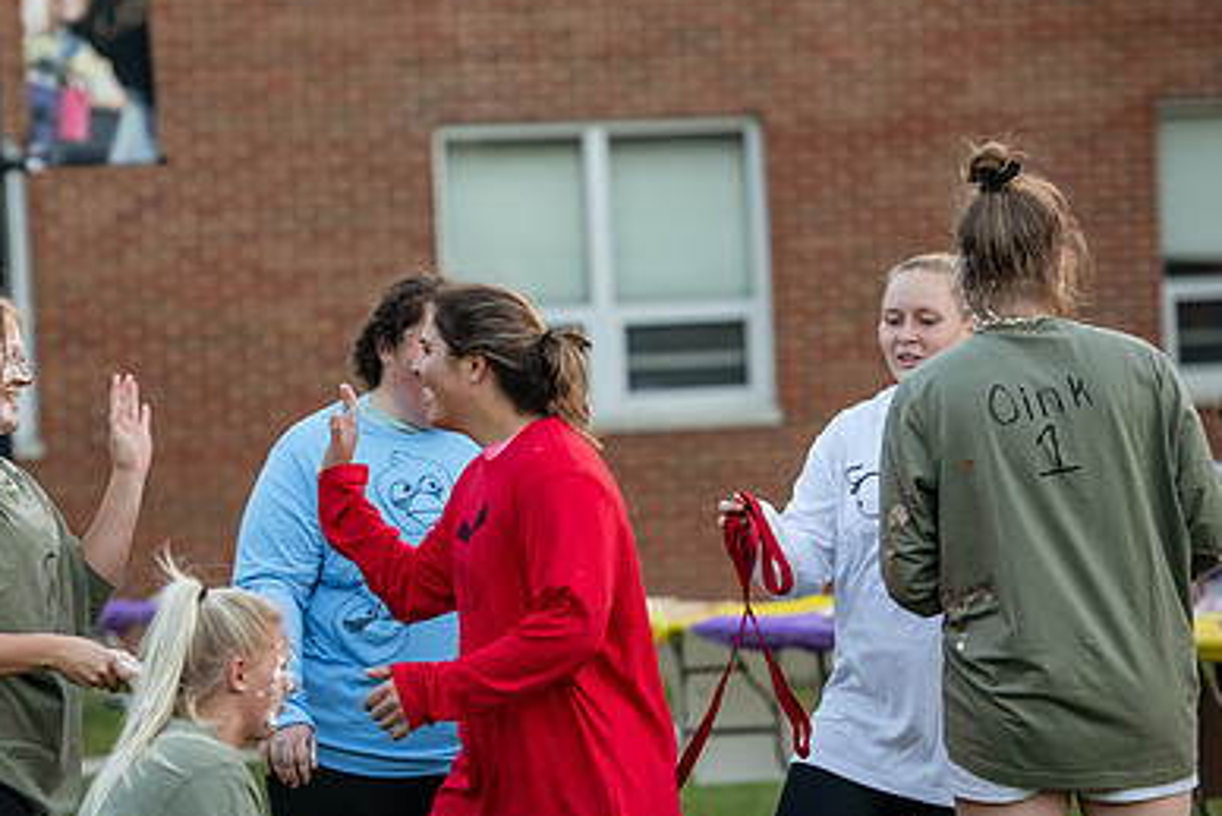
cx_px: 375
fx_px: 6859
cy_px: 515
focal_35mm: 202
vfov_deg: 6.8
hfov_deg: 10.2
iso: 1000
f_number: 3.2
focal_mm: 135
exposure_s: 1/500
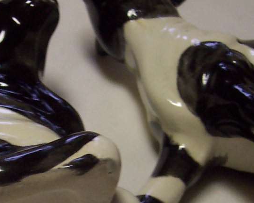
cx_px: 68
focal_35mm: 111
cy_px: 202
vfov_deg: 13.7
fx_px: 834
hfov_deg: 17.2
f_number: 2.8
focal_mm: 5.6
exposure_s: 1/60
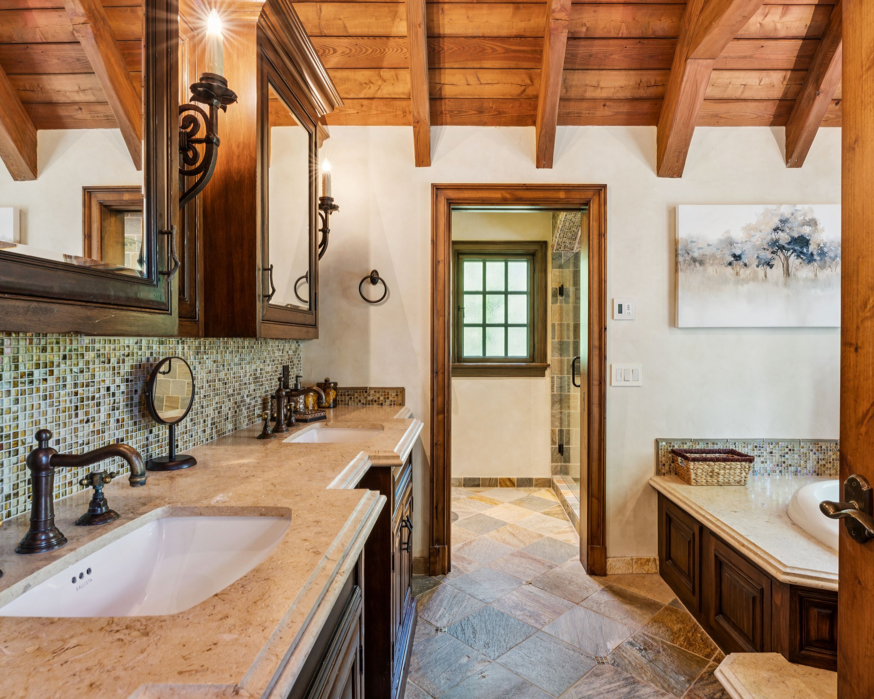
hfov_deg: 82.1
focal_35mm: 19
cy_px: 349
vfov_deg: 69.8
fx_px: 501
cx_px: 466
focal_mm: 16.3
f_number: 13
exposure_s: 2.5
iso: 100
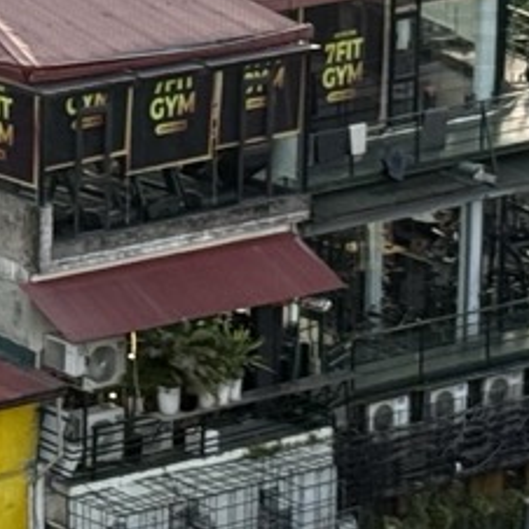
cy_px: -328
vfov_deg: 7.1
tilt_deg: -8.6
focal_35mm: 240
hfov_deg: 6.9
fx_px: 4149
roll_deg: +0.1
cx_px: -768
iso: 100
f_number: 1.78
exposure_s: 1/242
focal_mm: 6.76
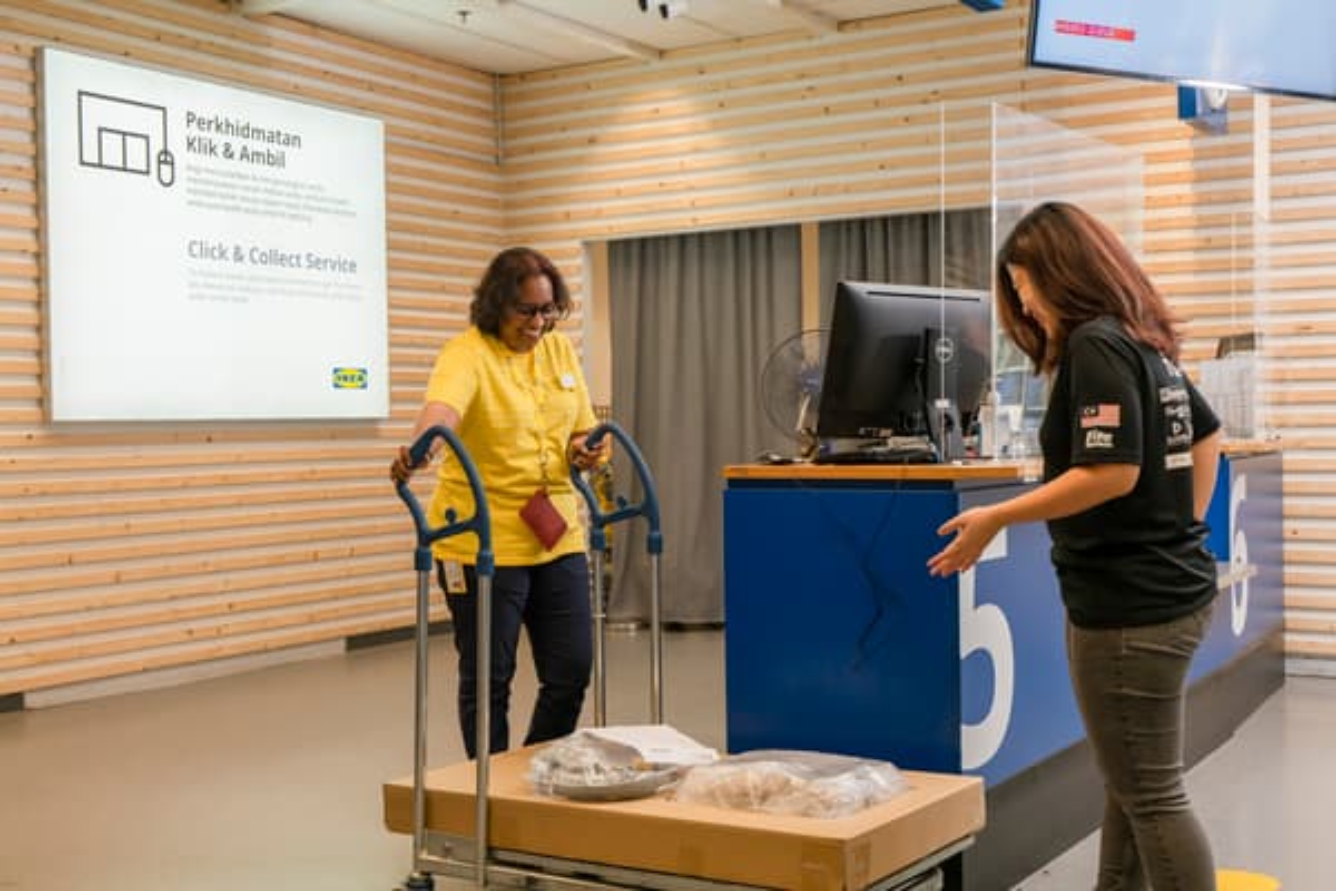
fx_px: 1633
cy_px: 446
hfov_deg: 44.5
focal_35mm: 44
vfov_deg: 30.5
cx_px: 668
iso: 1600
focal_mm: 44
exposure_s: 1/160
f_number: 5.6
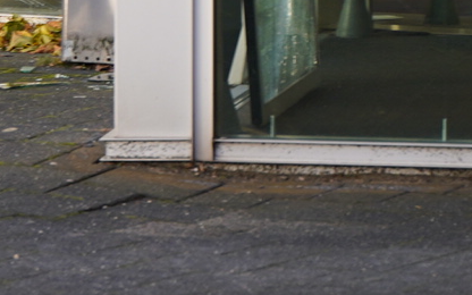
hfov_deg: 4.7
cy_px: -135
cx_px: -347
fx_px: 5711
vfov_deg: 3.0
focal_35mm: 444
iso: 200
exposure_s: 1/125
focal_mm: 75
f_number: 2.8
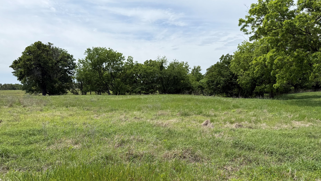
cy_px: 114
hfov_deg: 69.9
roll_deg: +1.2
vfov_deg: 42.5
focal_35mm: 27
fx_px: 230
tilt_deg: -6.2
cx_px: 157
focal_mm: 6.76
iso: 80
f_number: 1.78
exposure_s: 1/5319
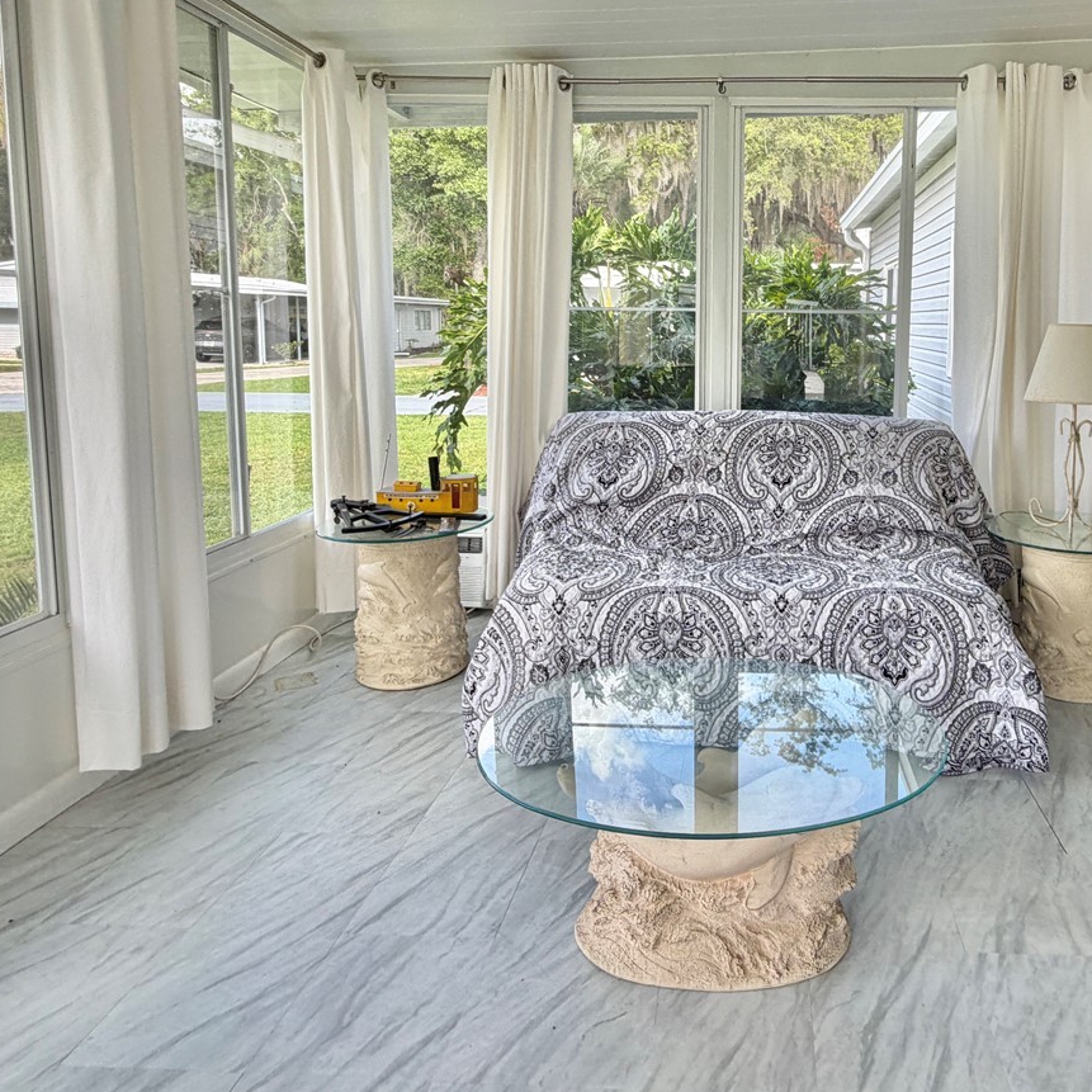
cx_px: 738
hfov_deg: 65.3
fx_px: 821
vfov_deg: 66.2
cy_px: 405
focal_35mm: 23
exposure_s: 1/141
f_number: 2.2
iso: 40
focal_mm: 2.22
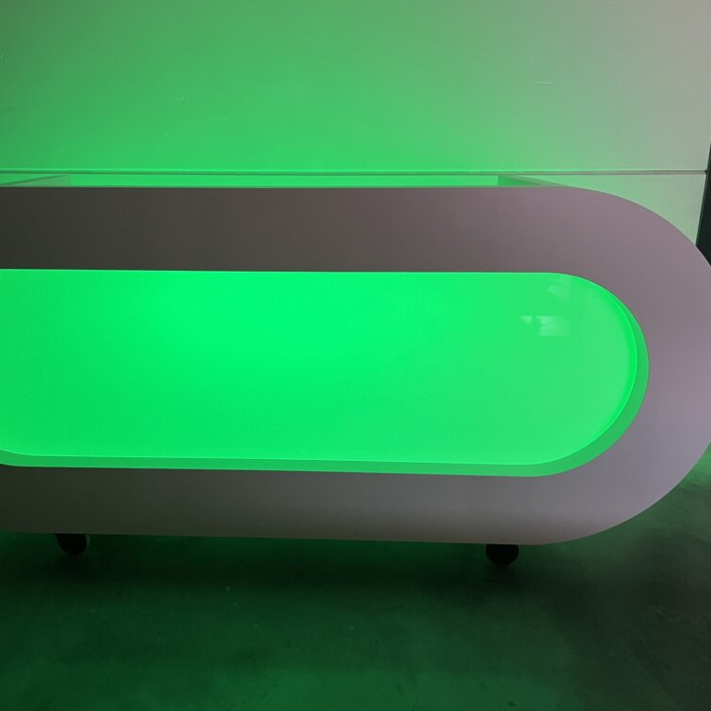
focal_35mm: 31
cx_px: 287
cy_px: 356
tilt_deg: -18.5
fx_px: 720
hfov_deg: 52.2
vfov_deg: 52.5
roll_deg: +1.2
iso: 125
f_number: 1.6
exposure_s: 1/63
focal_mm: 5.1
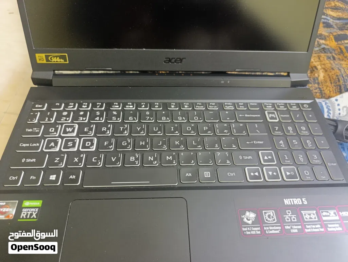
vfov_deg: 59.0
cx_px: 174
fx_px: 232
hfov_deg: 73.8
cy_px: 131
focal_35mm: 23
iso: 1600
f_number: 1.6
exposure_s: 1/25
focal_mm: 6.14
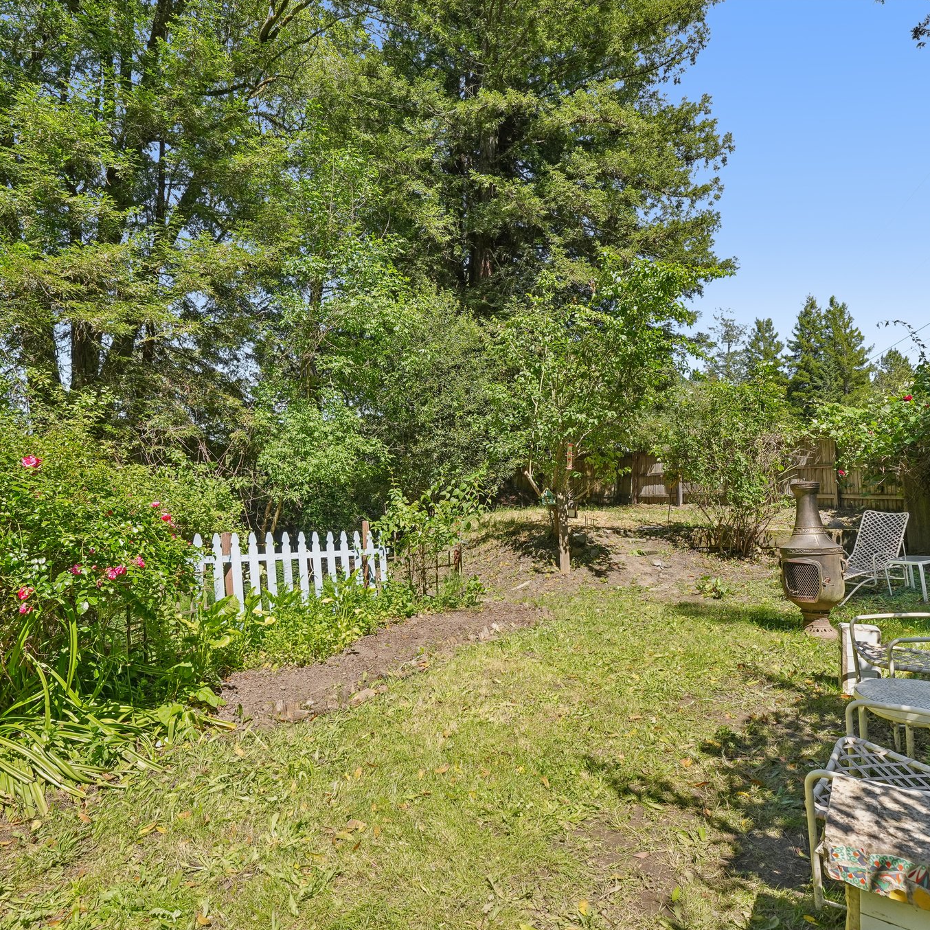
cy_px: 467
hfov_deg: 80.7
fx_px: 547
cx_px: 490
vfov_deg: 80.7
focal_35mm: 18
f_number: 8
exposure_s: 1/400
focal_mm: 14
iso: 640
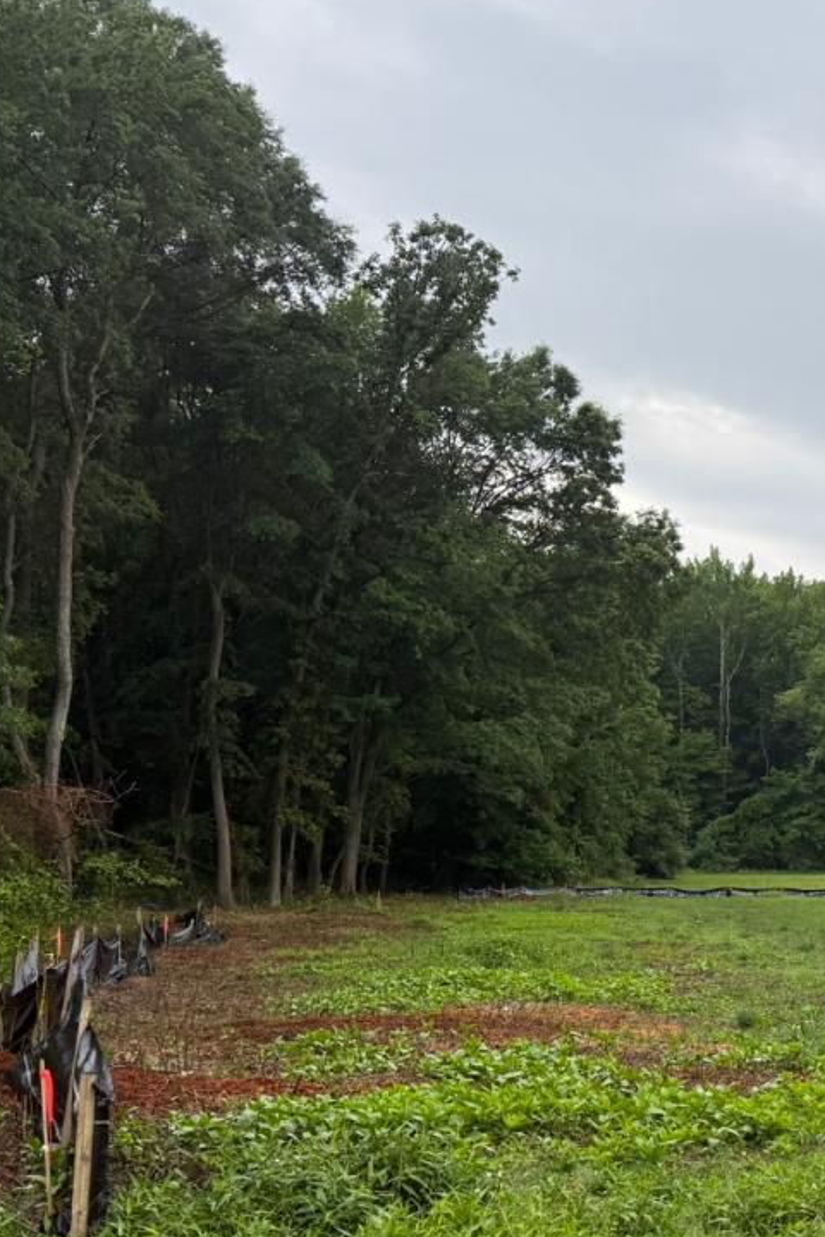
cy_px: 836
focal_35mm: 52
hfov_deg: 22.4
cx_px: 1155
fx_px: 1787
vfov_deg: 37.7
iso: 80
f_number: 1.78
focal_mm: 6.76
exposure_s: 1/677
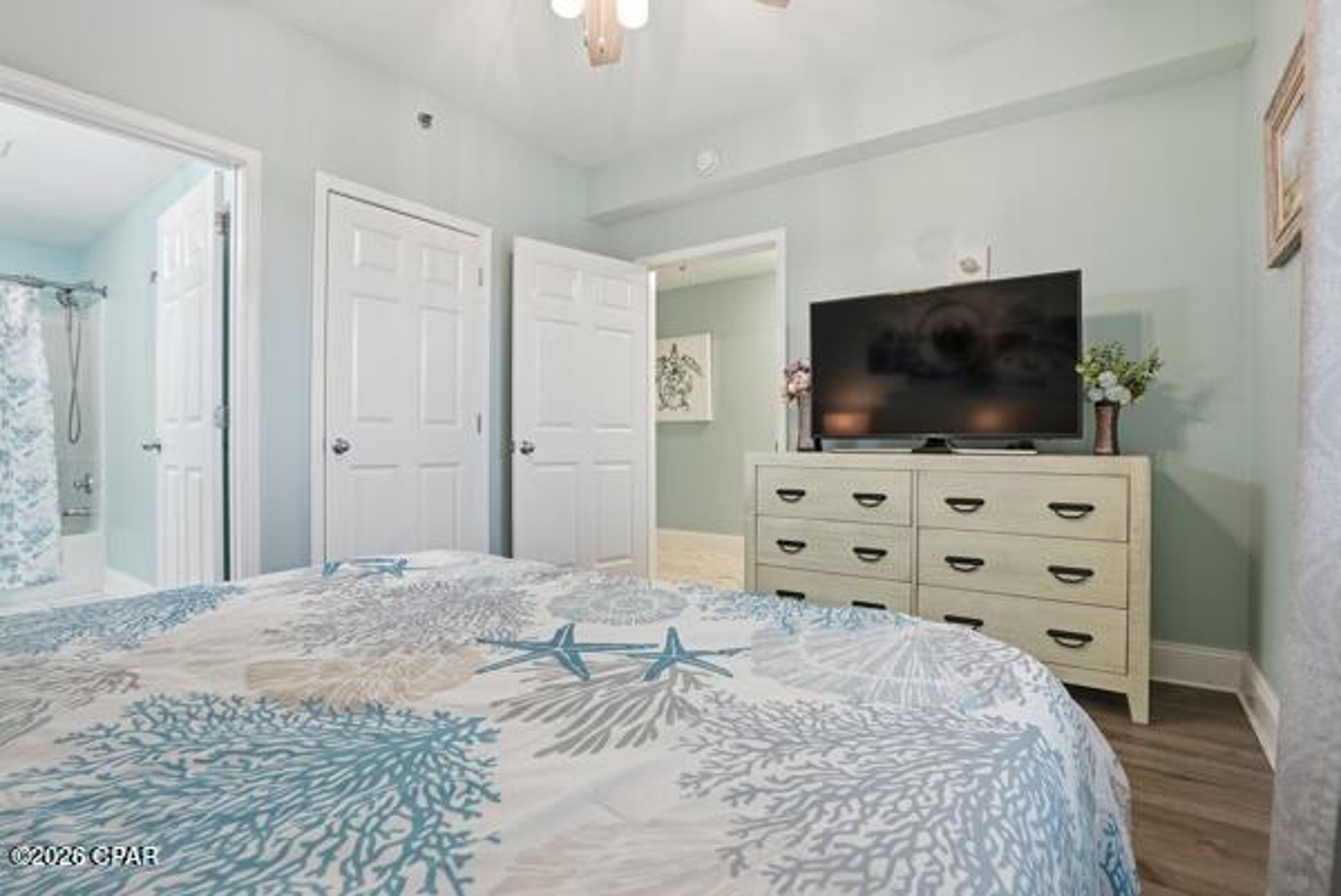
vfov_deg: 73.8
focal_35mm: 16
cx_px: 670
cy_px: 448
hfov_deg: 96.7
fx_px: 596
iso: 320
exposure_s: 1/40
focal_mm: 16
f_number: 8
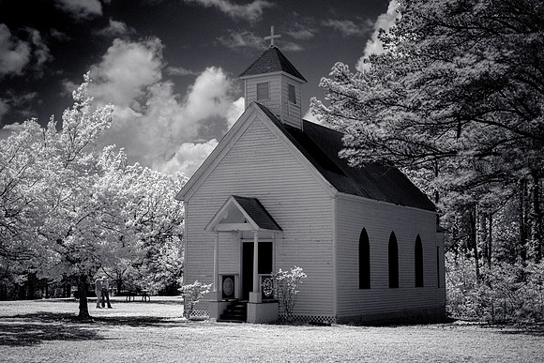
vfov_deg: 25.5
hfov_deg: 37.5
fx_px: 801
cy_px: 182
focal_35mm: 53
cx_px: 272
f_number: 2
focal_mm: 35
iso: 6400
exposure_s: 1/15
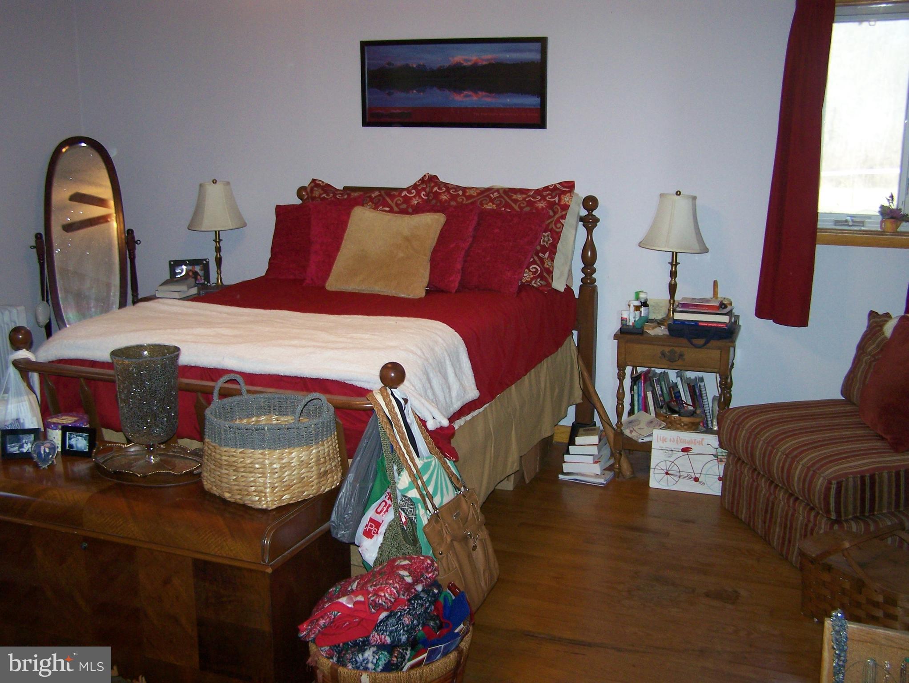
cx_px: 454
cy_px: 342
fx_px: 999
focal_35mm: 38
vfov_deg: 37.8
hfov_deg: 48.9
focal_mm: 6.3
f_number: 2.8
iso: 160
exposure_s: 1/60
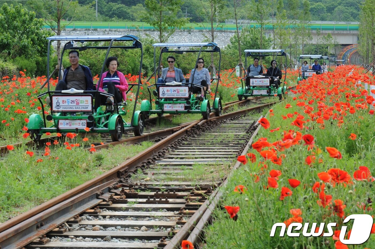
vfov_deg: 13.0
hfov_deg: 19.5
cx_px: 188
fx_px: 1093
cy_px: 124
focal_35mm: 105
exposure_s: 1/60
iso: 200
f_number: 18
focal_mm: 105
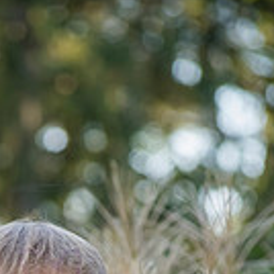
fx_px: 3949
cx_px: 59
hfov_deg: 4.0
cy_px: 456
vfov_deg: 3.9
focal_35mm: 441
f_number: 5.6
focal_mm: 155
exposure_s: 1/320
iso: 800
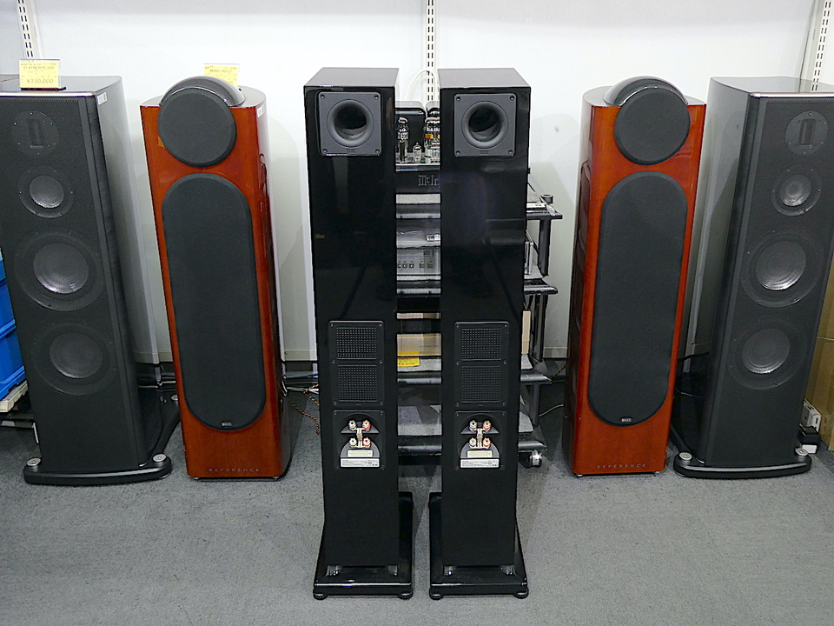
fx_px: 795
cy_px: 313
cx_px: 417
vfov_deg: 42.9
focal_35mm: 33
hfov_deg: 55.4
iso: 200
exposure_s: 1/8
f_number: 3.6
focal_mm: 5.8
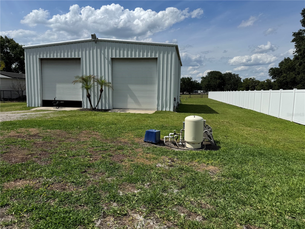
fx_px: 211
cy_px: 114
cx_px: 152
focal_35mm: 24
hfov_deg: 71.6
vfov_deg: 56.8
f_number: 1.78
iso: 80
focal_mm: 6.76
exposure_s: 1/7937
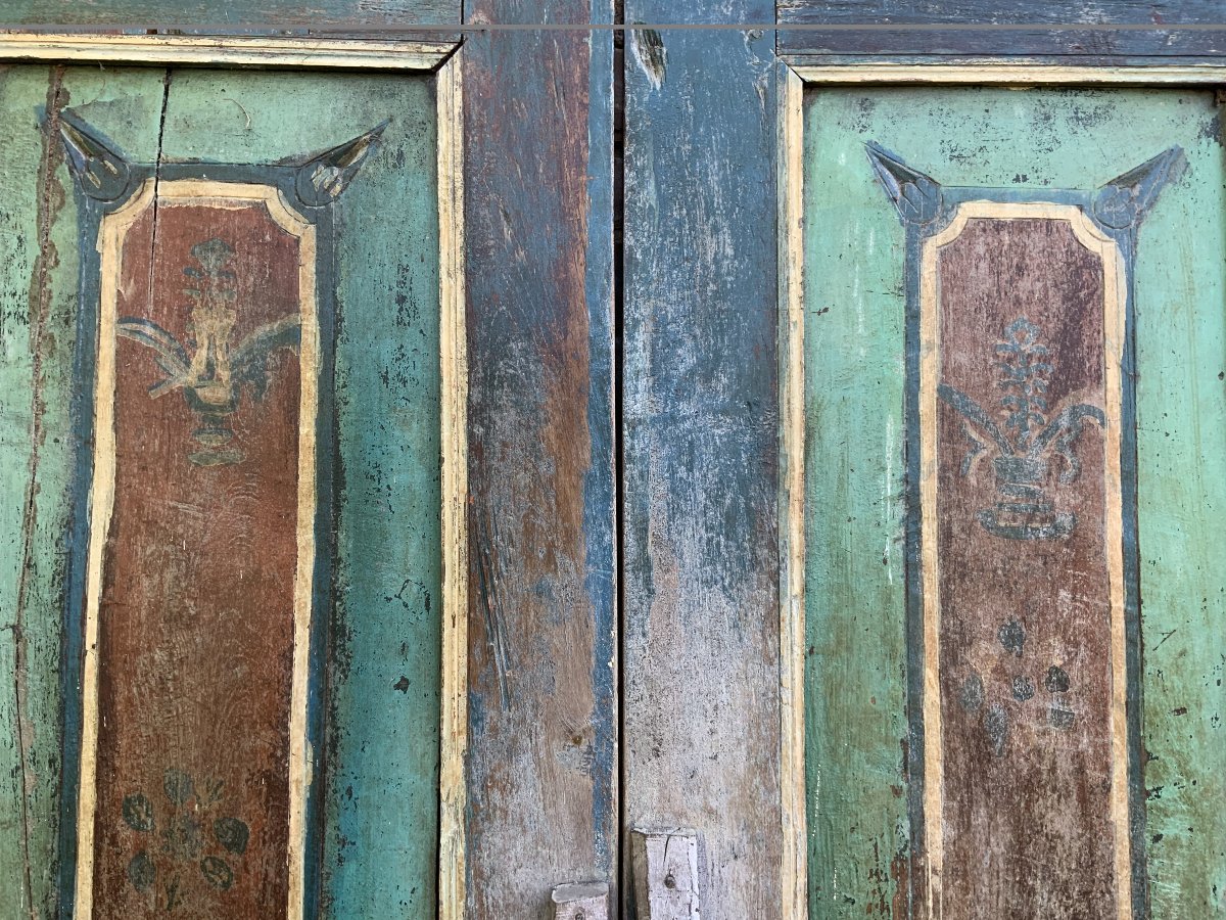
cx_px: 613
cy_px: 460
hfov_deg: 61.7
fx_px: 1027
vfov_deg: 48.2
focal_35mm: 29
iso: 32
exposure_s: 1/120
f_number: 1.8
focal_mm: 3
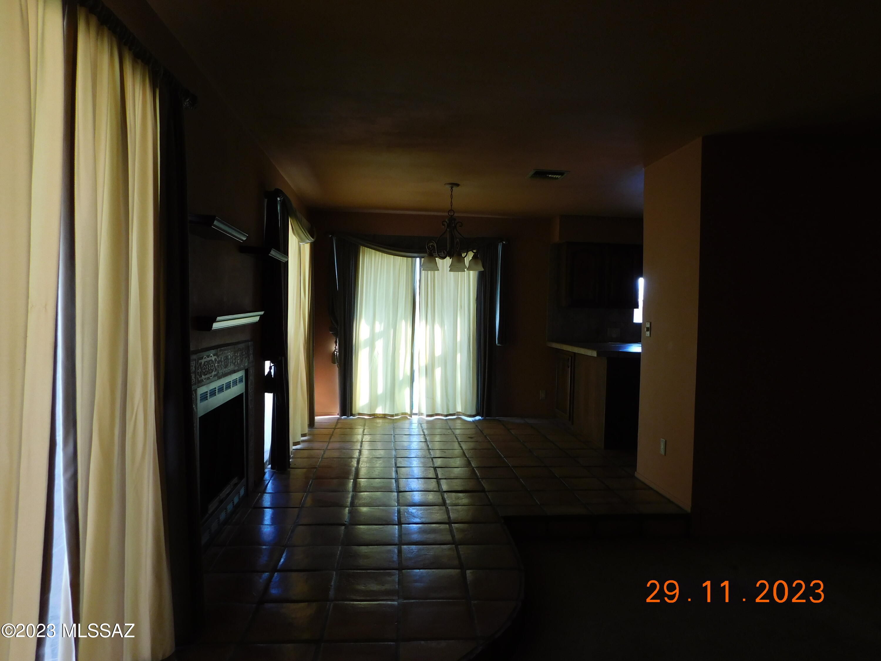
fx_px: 585
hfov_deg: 73.9
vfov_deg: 58.9
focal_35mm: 23
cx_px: 440
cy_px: 330
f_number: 3
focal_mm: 4
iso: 125
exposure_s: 1/50
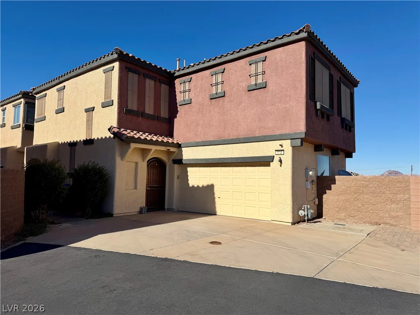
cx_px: 210
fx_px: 291
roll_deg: -0.9
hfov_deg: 71.6
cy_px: 158
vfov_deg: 56.8
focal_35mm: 24
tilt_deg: +3.7
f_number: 1.78
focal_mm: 6.76
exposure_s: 1/8130
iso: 80
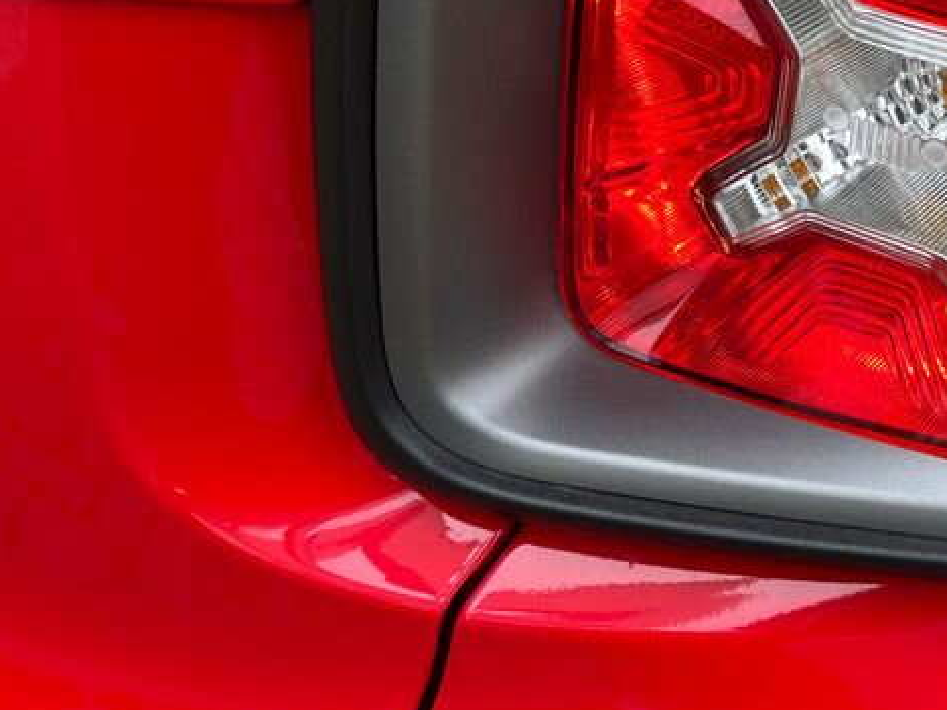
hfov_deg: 31.4
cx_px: 937
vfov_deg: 25.4
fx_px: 1559
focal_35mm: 57
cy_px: 189
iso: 40
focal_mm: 5.1
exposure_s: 1/152
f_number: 1.6
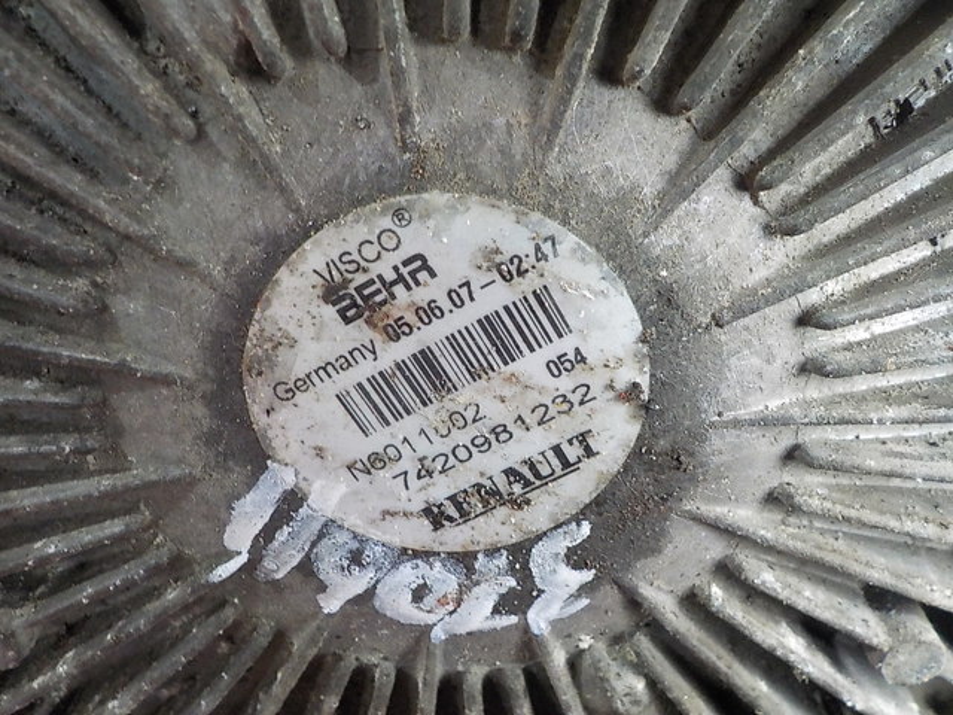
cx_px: 476
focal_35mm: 30
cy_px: 358
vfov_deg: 46.8
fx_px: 826
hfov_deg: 60.0
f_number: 3.3
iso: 400
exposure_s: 1/30
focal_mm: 4.1
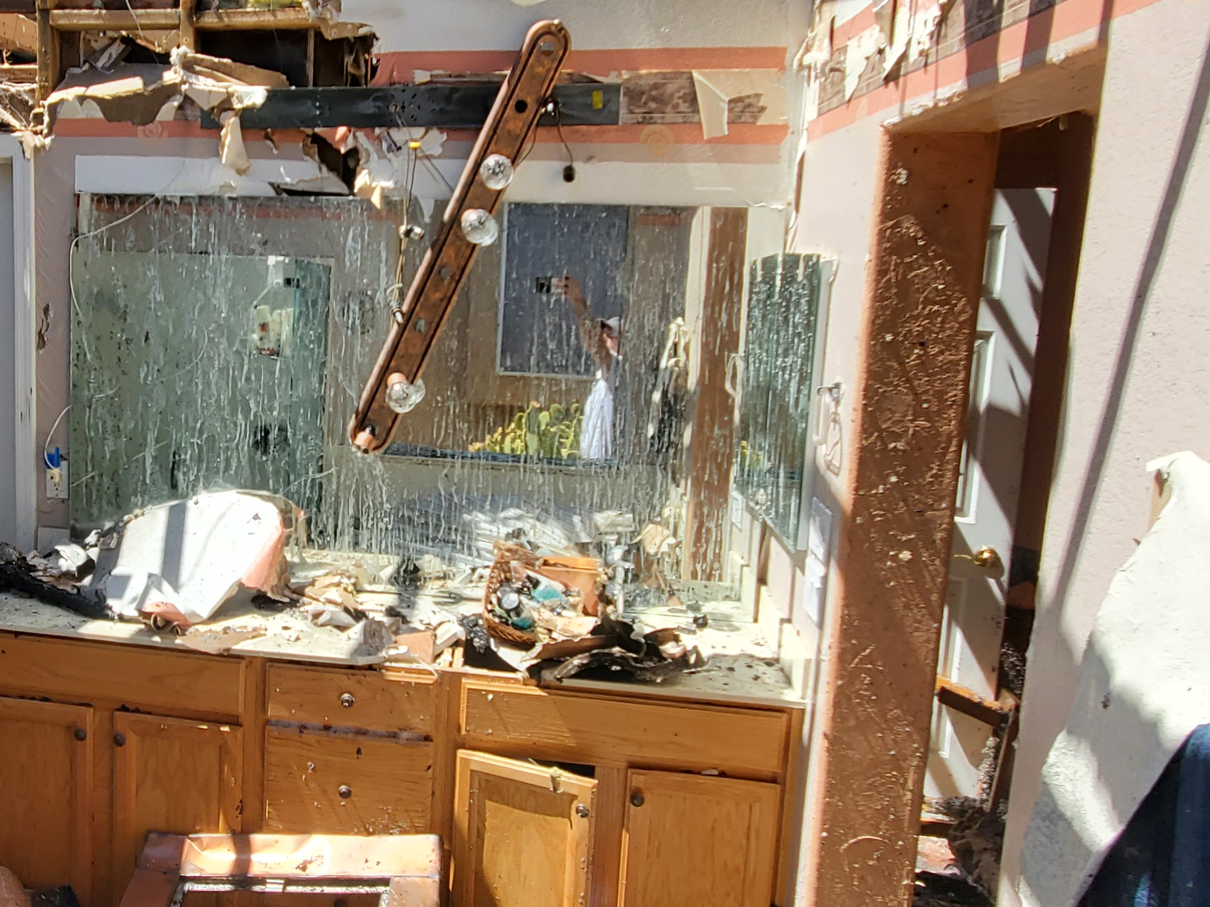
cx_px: 291
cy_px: 432
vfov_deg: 44.1
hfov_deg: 54.0
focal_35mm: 32
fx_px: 1119
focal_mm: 1.8
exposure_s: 1/667
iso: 50
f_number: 2.2
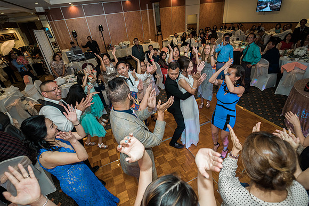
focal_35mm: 16
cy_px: 103
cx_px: 154
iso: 800
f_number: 2.8
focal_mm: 14
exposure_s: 1/160
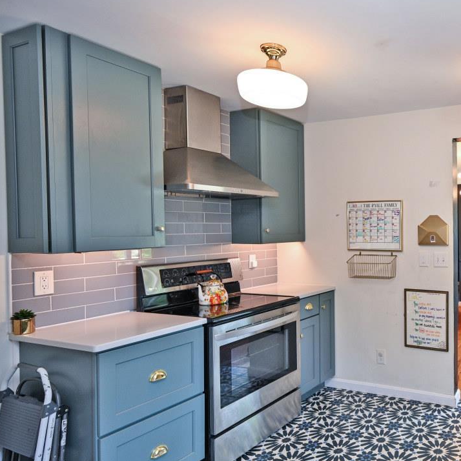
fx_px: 377
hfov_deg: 53.6
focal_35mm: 25
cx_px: 429
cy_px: 232
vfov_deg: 62.9
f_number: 4
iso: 400
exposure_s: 1/60
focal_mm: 14
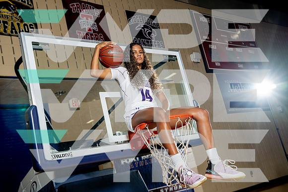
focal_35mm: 42
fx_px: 336
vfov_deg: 31.9
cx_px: 144
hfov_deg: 46.4
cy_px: 96
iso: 400
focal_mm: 42
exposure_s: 1/250
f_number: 5.6
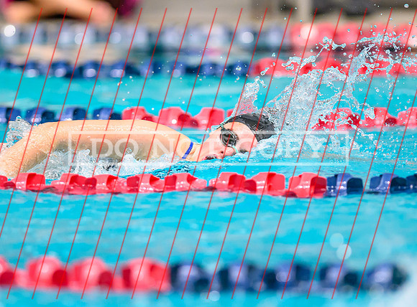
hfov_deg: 3.7
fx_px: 6423
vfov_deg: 2.7
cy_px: 171
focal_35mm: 536
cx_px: 202
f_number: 2.8
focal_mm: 300
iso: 2500
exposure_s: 1/1000
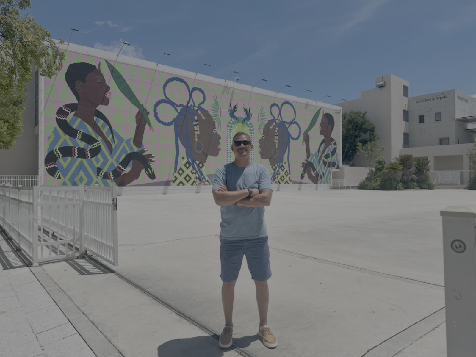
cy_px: 178
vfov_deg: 56.8
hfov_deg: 71.6
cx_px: 238
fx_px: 330
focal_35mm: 24
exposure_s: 1/9709
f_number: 1.78
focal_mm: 6.86
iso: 80
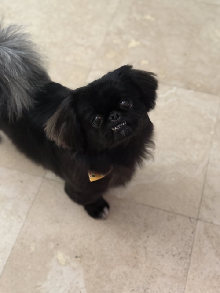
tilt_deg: -56.2
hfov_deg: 30.3
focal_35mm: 48
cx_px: 110
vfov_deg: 39.7
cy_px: 146
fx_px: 407
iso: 400
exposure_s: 1/40
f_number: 1.78
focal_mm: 6.76
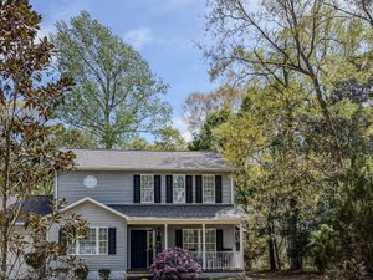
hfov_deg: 46.8
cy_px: 217
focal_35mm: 40
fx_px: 431
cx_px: 186
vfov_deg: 35.0
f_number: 1.8
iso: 100
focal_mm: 6.76
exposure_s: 1/2800
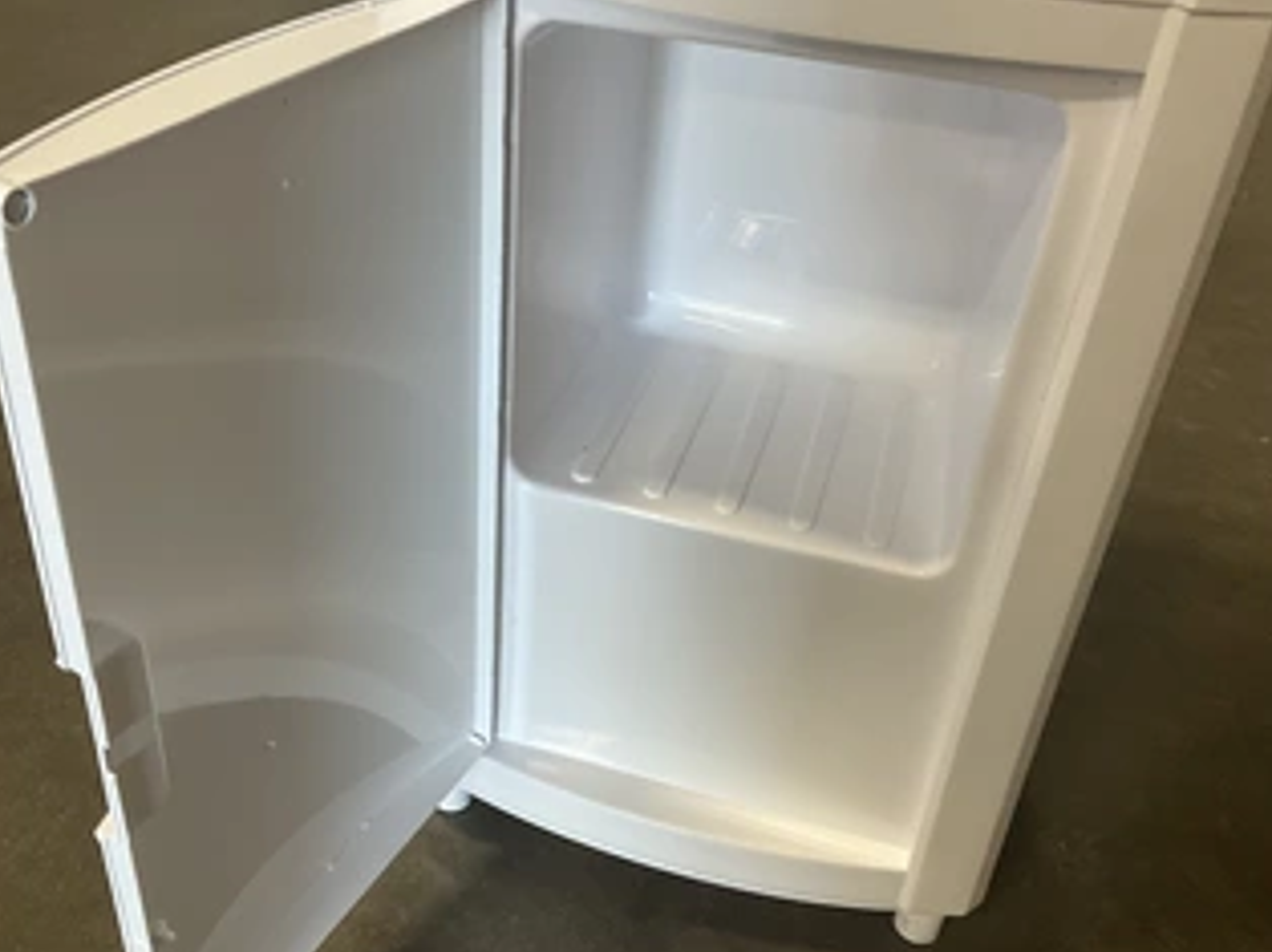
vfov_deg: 38.6
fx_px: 1359
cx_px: 616
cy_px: 474
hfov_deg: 50.2
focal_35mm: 37
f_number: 1.8
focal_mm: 3
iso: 125
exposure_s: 1/60
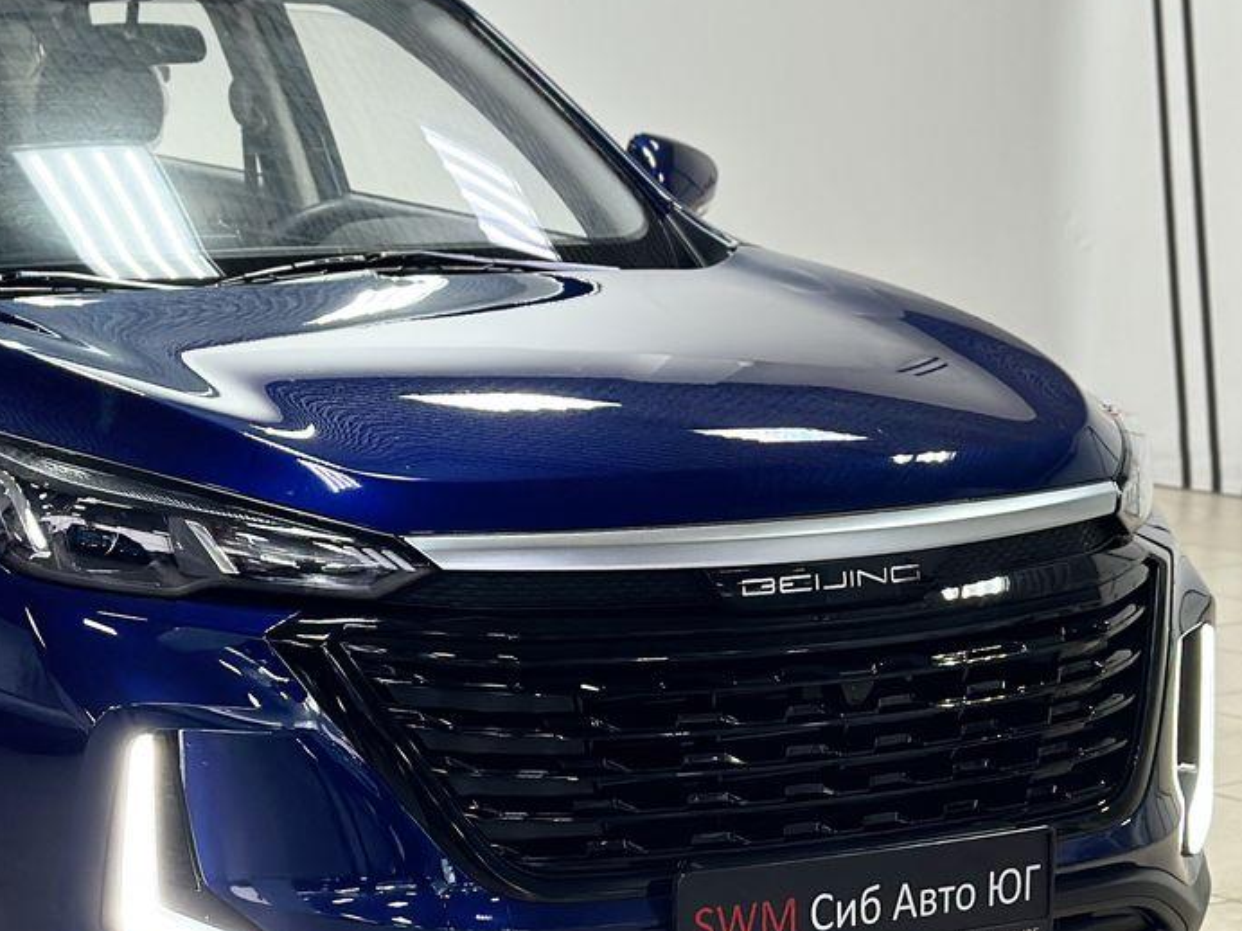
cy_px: 548
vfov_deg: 14.8
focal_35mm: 100
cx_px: 133
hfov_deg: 19.3
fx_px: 3587
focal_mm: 6.86
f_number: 1.78
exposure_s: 1/100
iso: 125
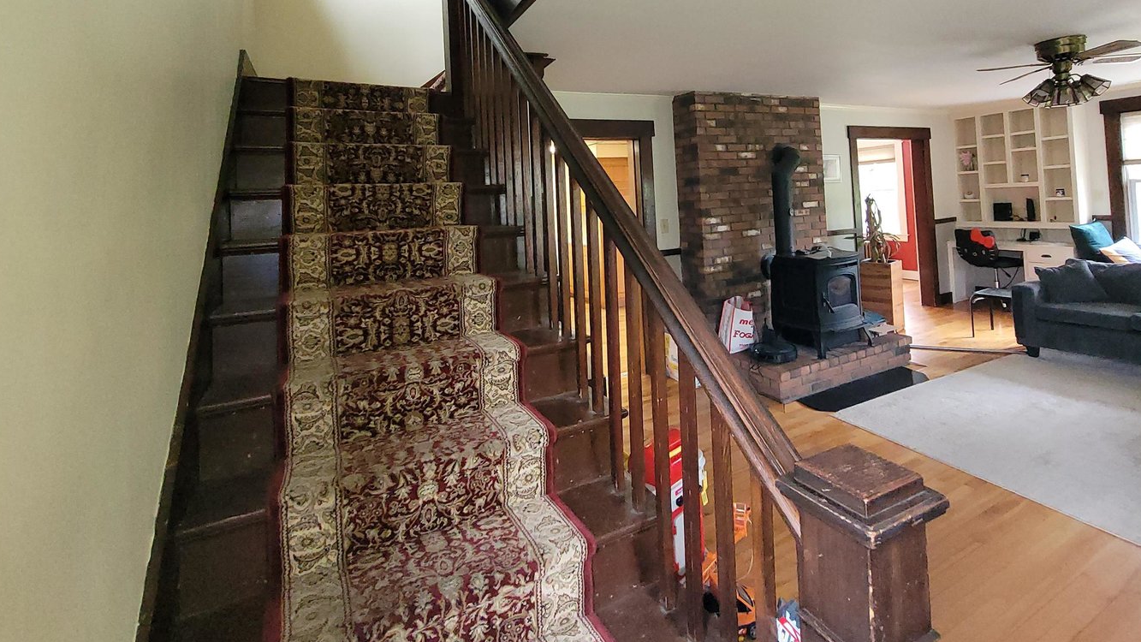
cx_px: 604
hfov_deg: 95.8
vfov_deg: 61.4
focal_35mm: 17
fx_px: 514
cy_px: 185
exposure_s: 1/60
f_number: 2.2
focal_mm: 1.74
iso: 400
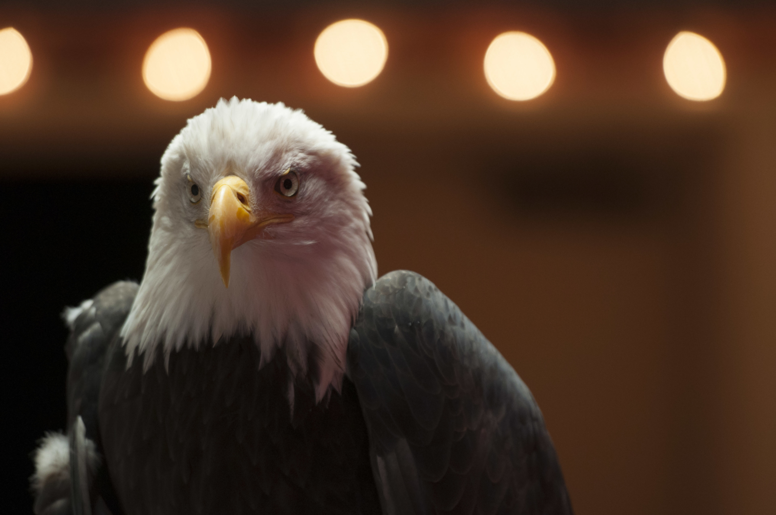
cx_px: 388
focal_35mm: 300
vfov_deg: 4.6
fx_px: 6458
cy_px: 258
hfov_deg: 6.9
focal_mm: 200
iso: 800
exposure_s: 1/100
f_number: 2.8
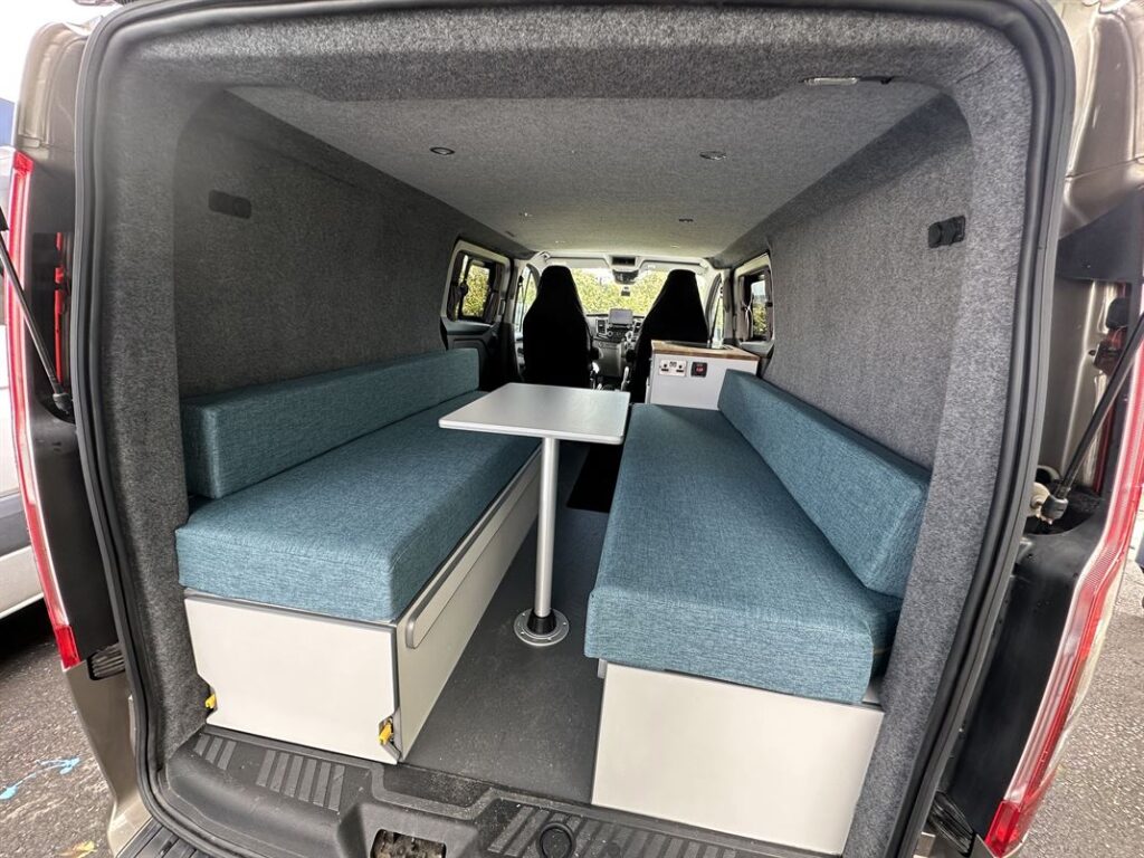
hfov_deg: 102.1
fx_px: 463
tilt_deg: -14.8
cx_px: 572
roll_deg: -1.0
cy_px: 429
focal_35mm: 14
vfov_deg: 85.7
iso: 125
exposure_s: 1/99
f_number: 2.2
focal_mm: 2.22
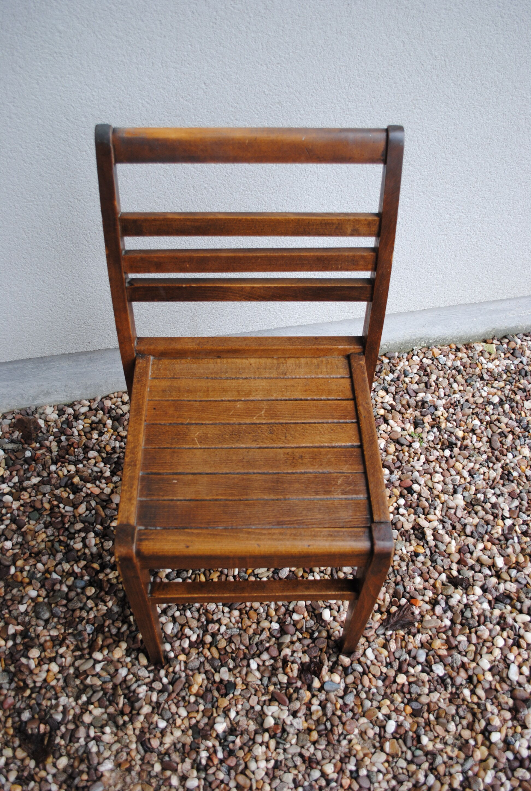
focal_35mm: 30
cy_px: 396
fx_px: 661
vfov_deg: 61.8
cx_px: 266
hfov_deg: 43.8
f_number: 4
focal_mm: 20
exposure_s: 1/60
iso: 200
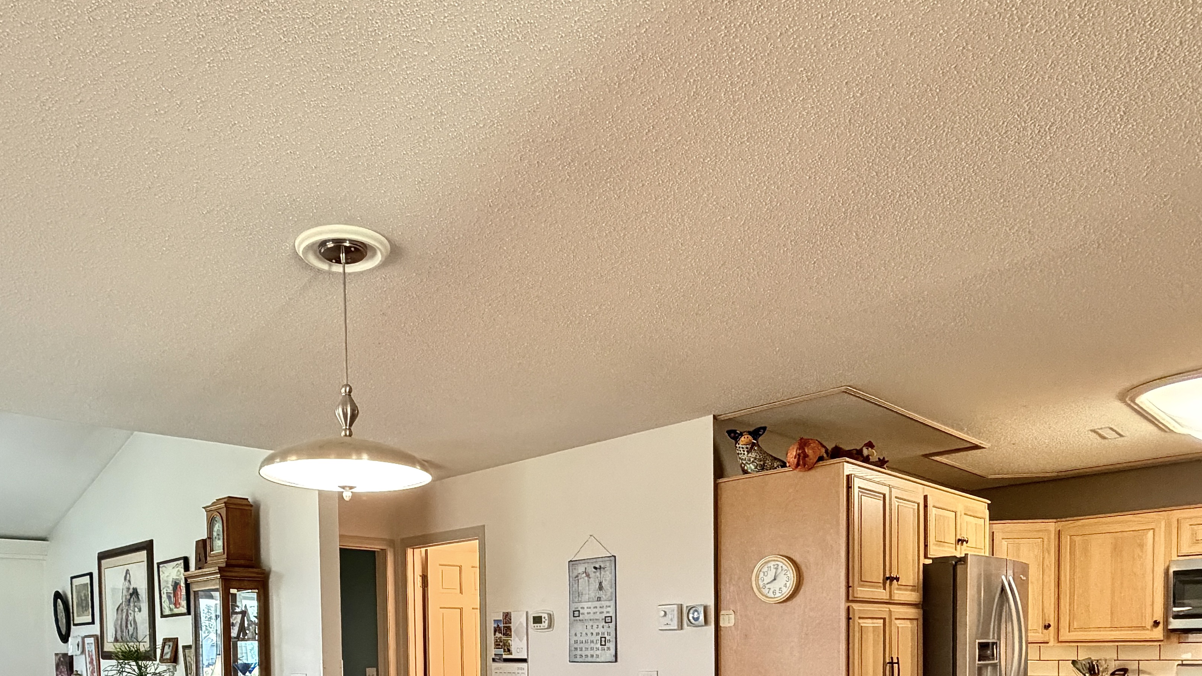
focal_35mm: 27
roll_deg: +1.6
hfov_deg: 69.2
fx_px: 861
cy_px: 676
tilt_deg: -2.1
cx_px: 489
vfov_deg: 38.1
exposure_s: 1/60
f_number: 2.2
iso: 800
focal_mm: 2.22
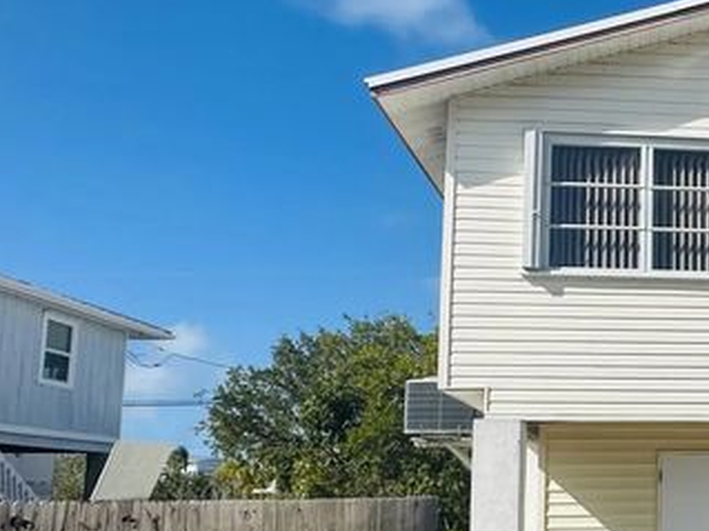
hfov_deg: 36.3
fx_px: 921
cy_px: 387
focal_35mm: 45
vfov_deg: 31.7
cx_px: 762
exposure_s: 1/4464
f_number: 2.2
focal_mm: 2.22
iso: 50
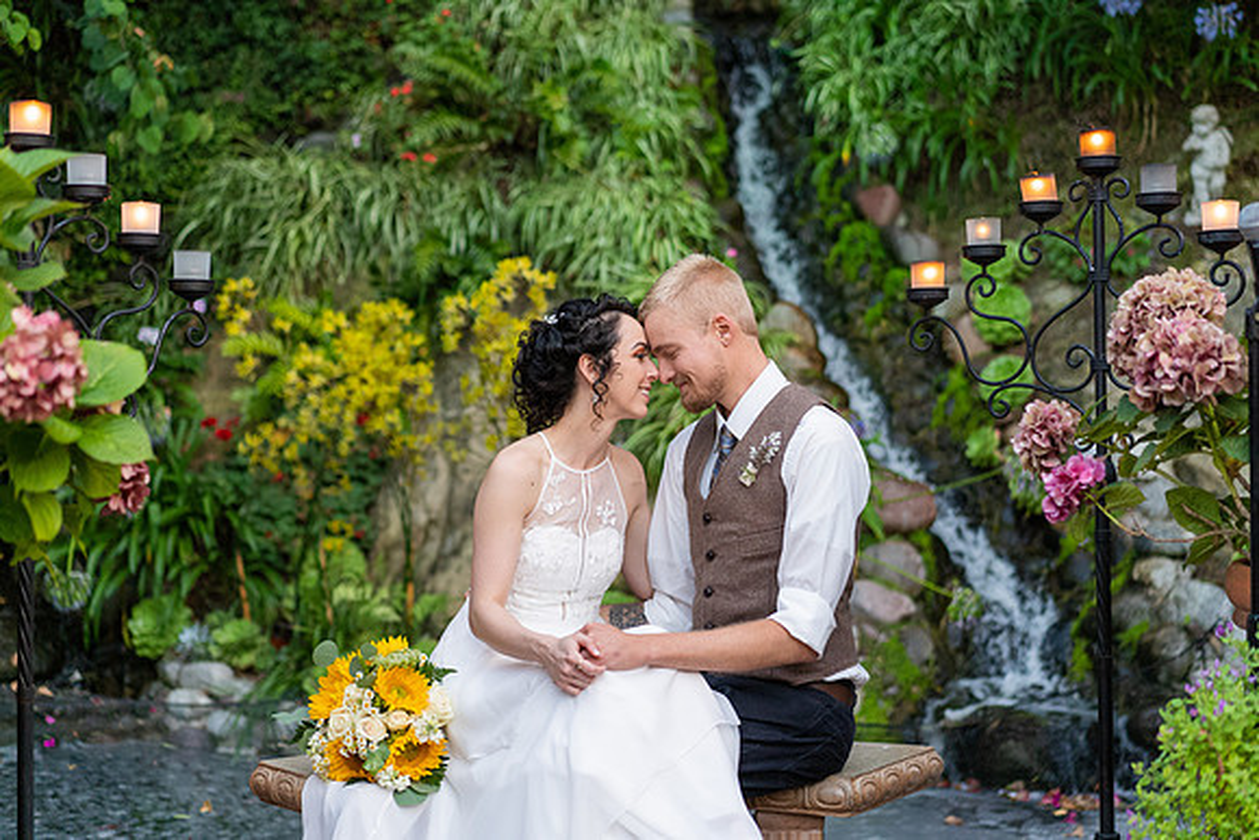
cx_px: 630
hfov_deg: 36.2
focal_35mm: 55
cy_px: 420
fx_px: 1924
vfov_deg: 24.6
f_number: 2.2
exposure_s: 1/400
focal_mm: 55
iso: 500
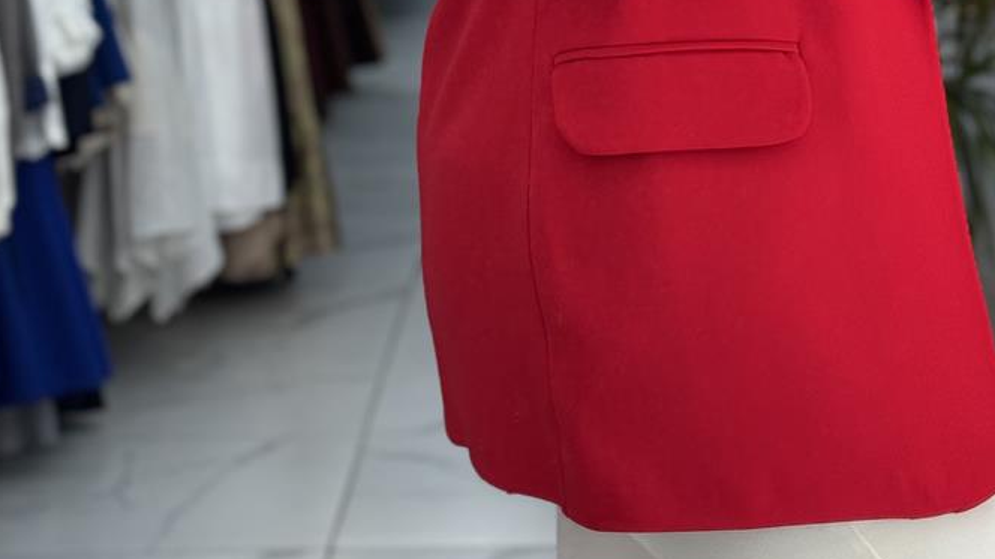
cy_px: -148
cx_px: 644
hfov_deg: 20.3
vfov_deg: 11.3
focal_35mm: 105
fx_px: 2769
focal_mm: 6.76
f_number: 1.78
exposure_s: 1/100
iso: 64
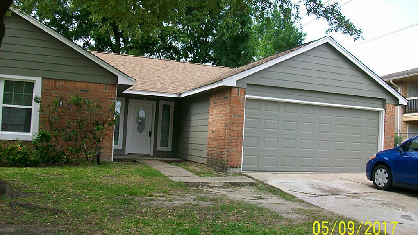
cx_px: 209
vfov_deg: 33.7
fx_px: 388
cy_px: 106
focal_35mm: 35
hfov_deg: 56.6
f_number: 2.8
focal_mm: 5.7
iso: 64
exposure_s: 1/320
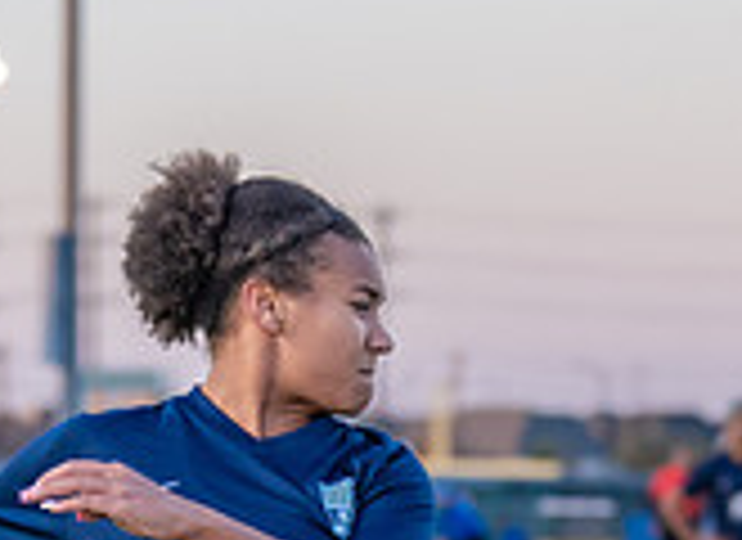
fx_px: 6488
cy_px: 961
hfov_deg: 6.5
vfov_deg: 4.7
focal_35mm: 306
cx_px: 302
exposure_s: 1/1000
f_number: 2.8
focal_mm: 70
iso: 1000
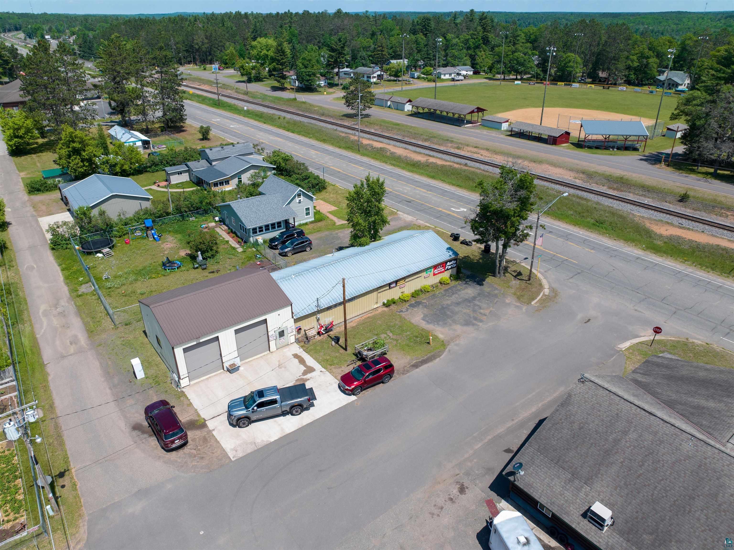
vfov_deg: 56.8
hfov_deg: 71.6
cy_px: 275
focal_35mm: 24
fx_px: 509
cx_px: 367
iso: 100
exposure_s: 1/1600
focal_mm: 12.29
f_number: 2.8
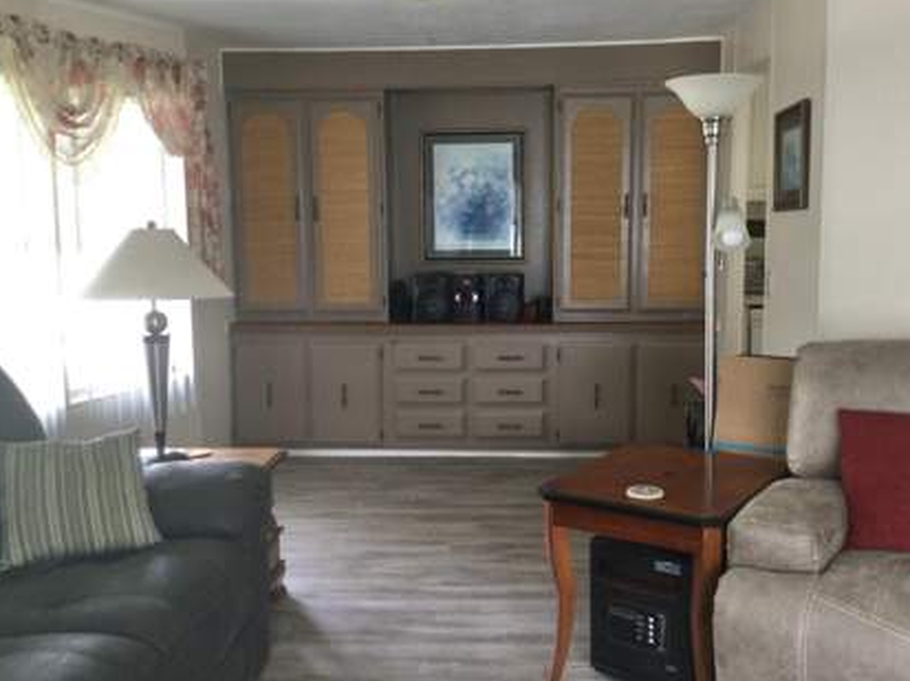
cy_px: 303
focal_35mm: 36
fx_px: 946
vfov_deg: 39.5
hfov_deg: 51.4
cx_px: 472
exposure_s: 1/30
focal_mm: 3.3
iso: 50
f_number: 2.4
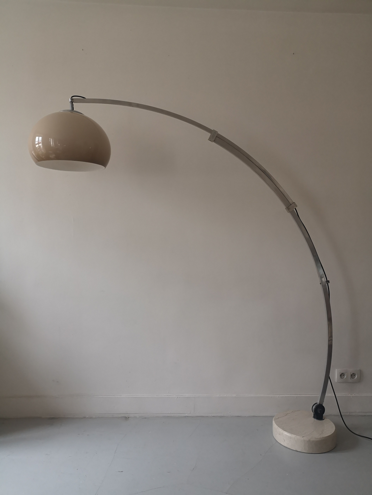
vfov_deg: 65.3
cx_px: 186
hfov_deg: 51.4
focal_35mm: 27
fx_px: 387
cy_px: 248
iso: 125
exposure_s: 1/50
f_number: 1.8
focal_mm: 3.95
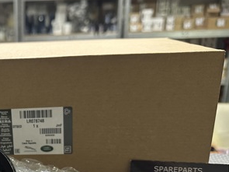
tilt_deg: -19.1
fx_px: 344
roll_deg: +2.8
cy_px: 142
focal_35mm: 52
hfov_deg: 33.2
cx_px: -9
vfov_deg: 27.4
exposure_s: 1/50
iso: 250
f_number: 1.78
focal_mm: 6.86
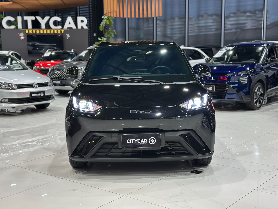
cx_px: 139
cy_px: 104
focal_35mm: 48
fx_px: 385
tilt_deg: -7.9
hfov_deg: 39.7
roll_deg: +0.7
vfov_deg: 30.3
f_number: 1.78
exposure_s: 1/120
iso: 250
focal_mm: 6.86
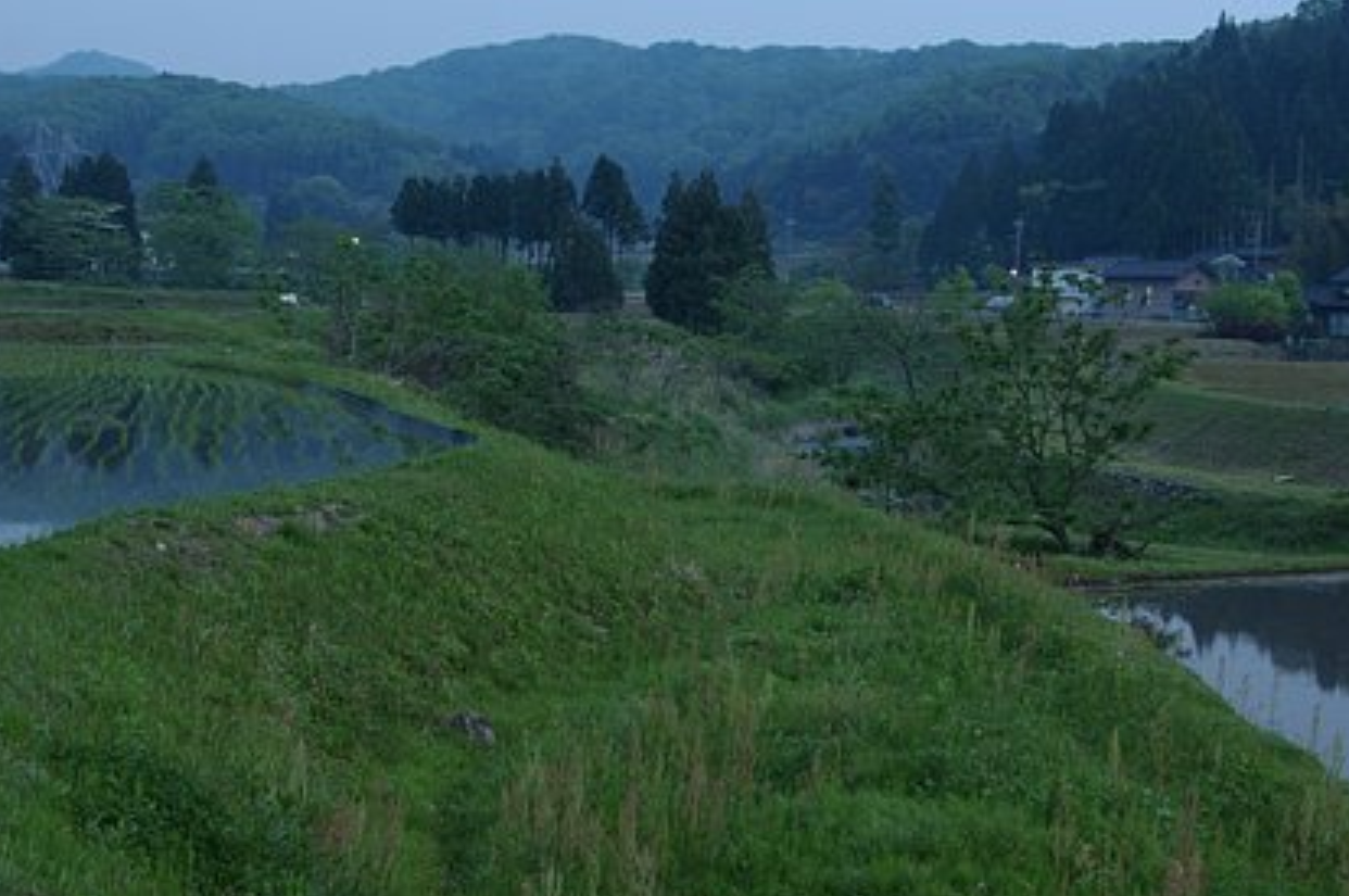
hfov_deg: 38.1
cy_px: 500
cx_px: 805
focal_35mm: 52
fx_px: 1946
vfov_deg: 25.9
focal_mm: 28
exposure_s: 1.3
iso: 200
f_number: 8
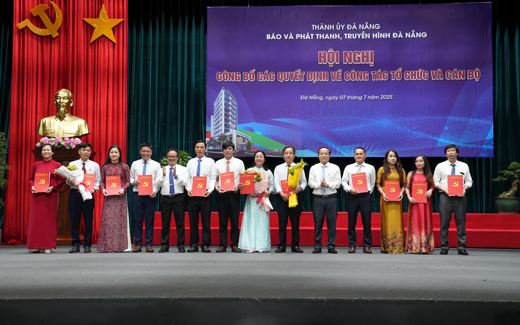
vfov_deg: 26.9
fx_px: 680
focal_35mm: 48
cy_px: 156
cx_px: 260
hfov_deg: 41.8
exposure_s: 1/50
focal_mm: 47
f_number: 5
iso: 3200
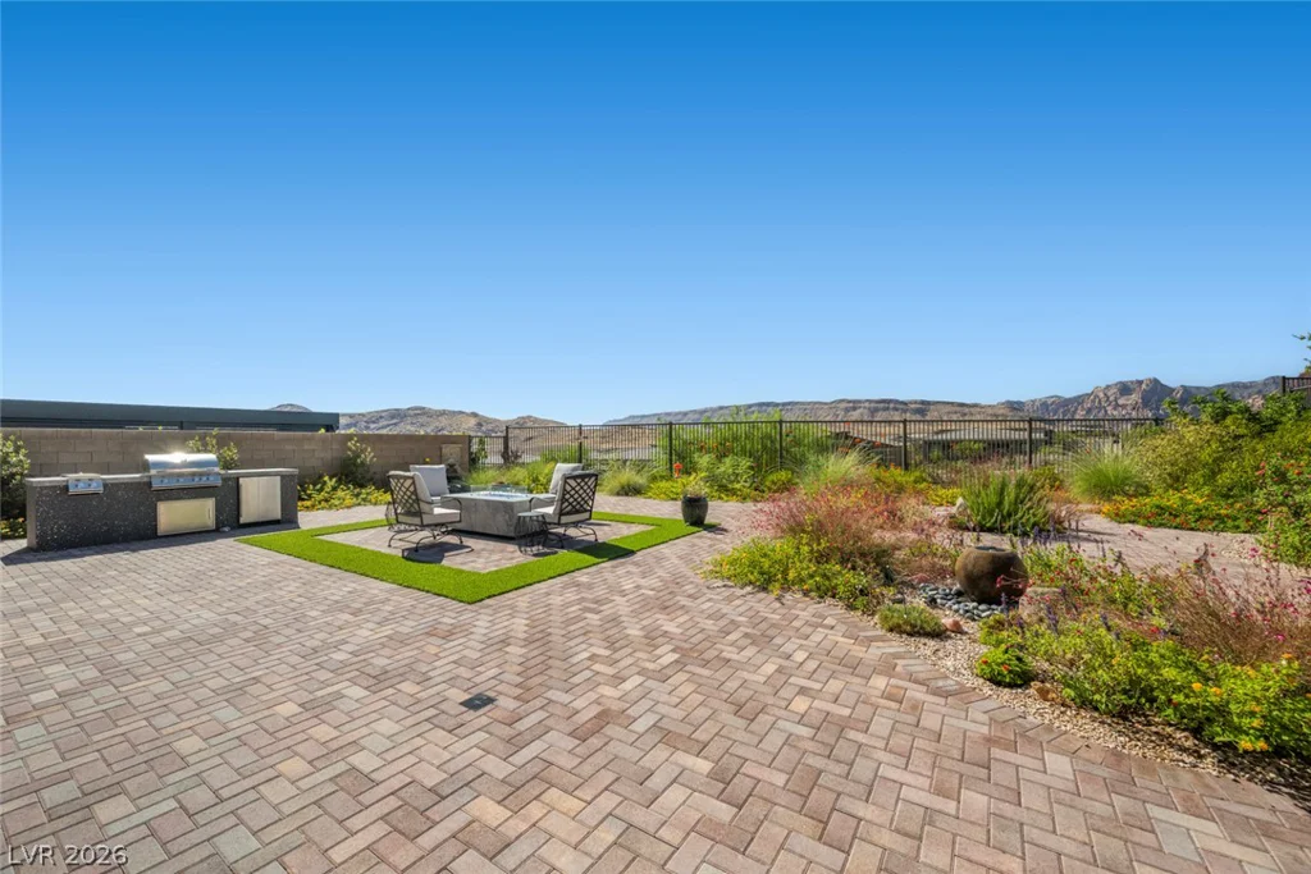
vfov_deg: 81.2
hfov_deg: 104.2
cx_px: 656
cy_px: 437
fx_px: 510
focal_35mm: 14
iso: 640
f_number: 8
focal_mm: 14
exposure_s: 1/1000
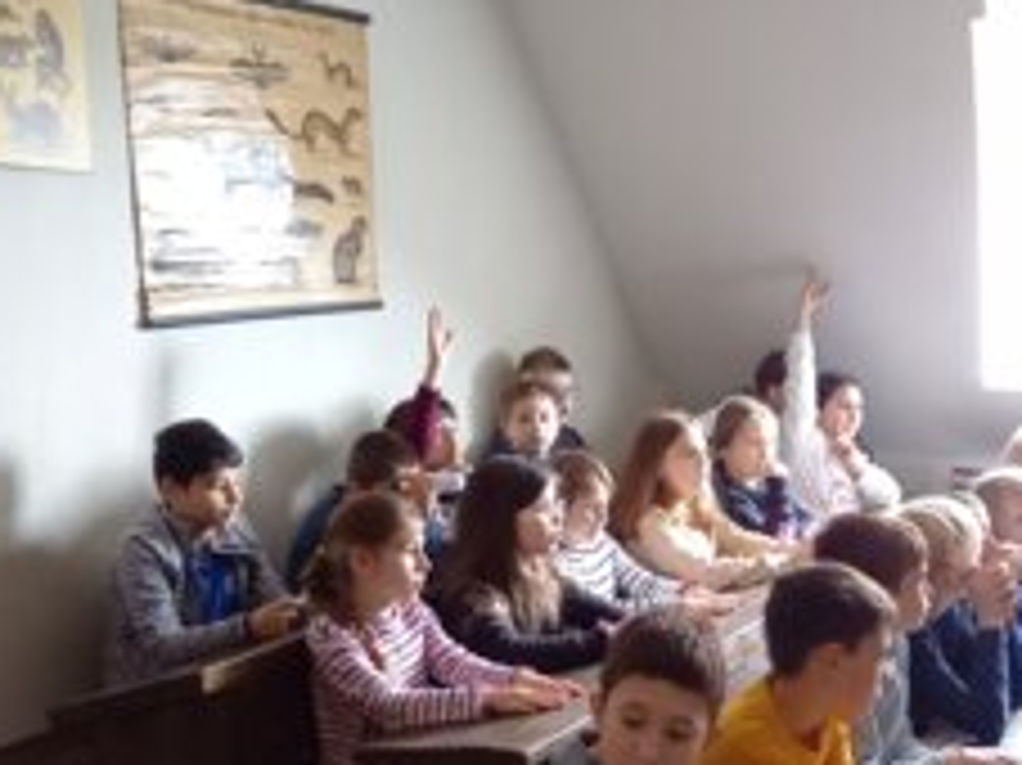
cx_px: 621
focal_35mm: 44
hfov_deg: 42.7
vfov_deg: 32.1
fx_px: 1298
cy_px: 598
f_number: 1.8
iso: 800
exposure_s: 1/20
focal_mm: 4.65
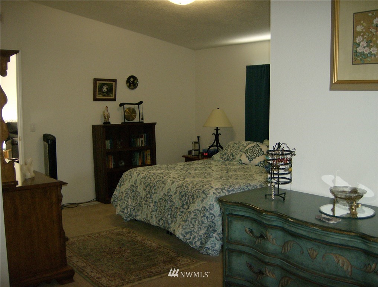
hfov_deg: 51.2
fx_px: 395
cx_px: 189
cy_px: 144
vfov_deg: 39.9
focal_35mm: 36
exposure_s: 1/60
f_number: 2.8
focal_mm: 6
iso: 200
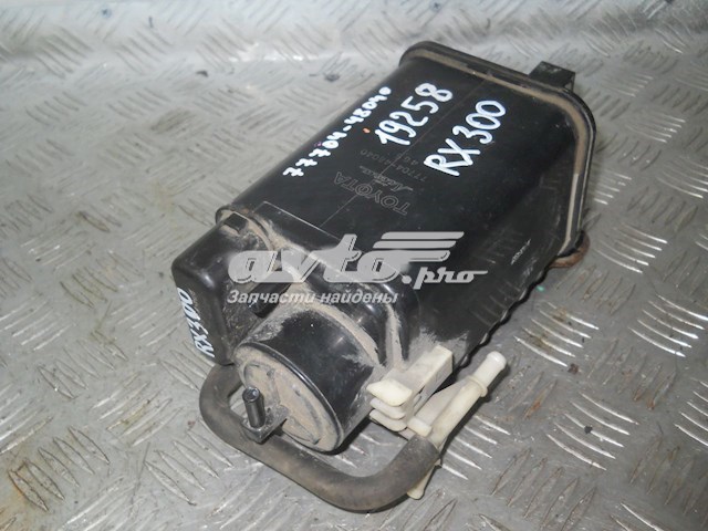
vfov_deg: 35.1
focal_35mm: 41
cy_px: 266
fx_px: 839
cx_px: 354
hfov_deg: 45.8
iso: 200
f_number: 5.5
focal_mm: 6.72
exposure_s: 1/30
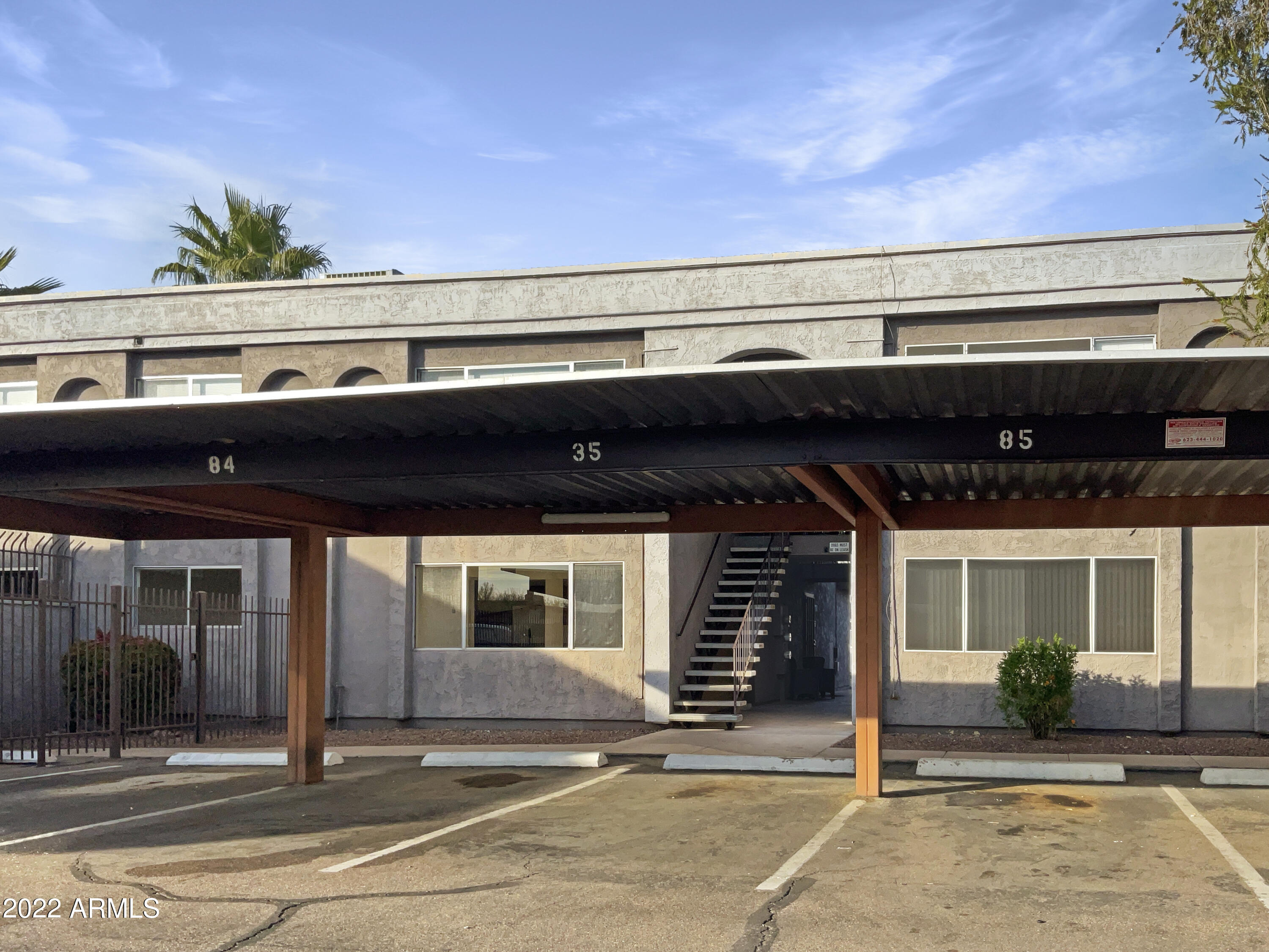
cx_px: 634
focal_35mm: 29
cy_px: 476
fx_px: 1063
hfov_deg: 61.7
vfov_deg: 48.2
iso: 16
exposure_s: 1/1412
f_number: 1.8
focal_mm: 3
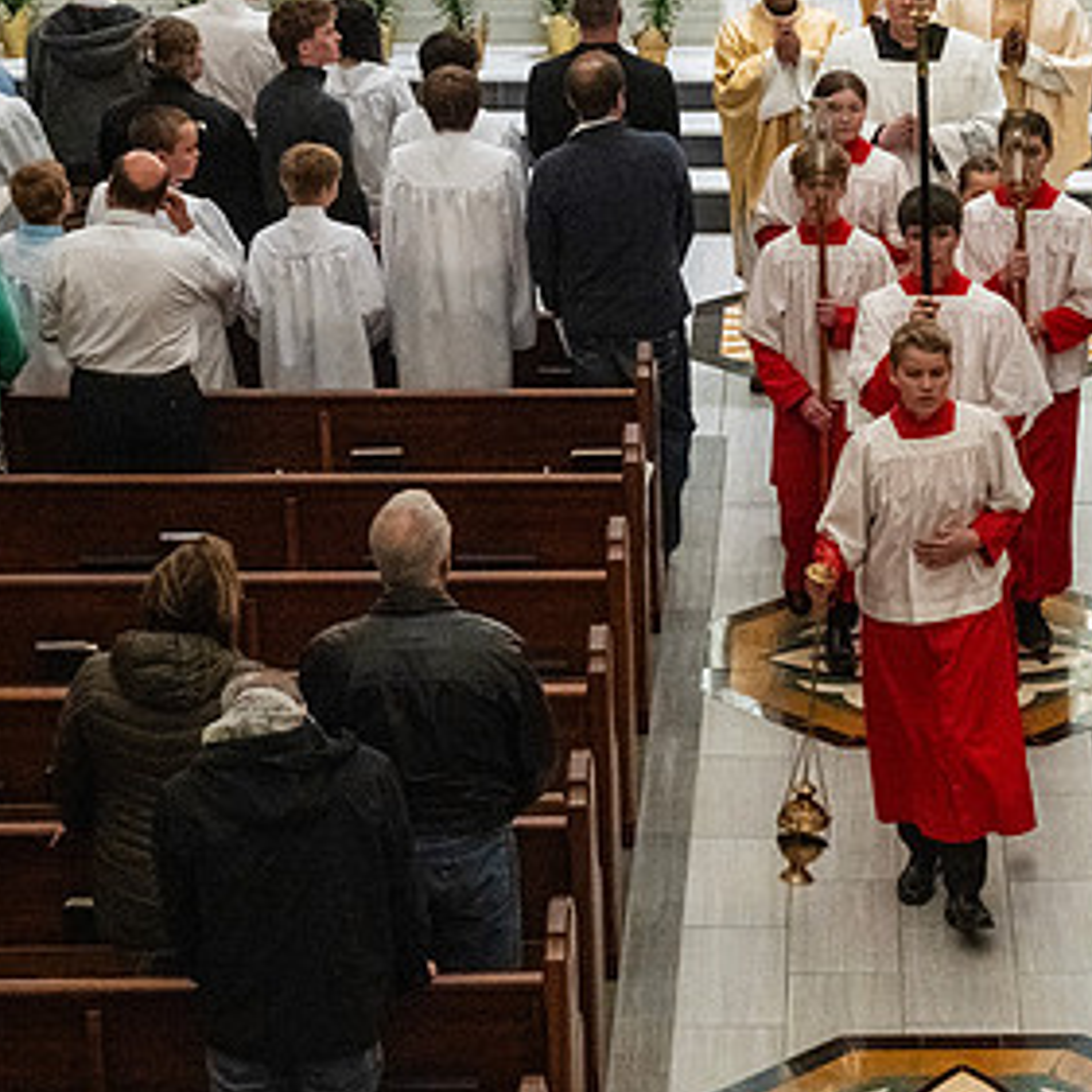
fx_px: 3855
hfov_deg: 15.8
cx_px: 1101
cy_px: 498
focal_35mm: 108
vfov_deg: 16.1
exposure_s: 1/60
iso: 5000
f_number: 8
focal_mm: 56
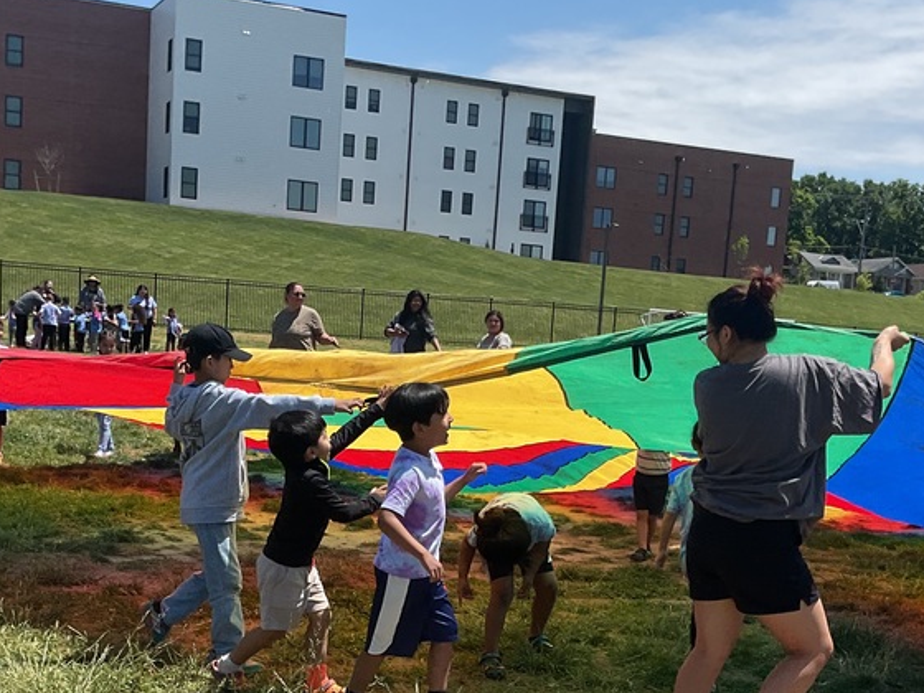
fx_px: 1415
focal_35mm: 53
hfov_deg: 36.2
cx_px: 434
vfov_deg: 27.0
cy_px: 544
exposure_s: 1/1912
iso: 16
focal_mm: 3
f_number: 1.8
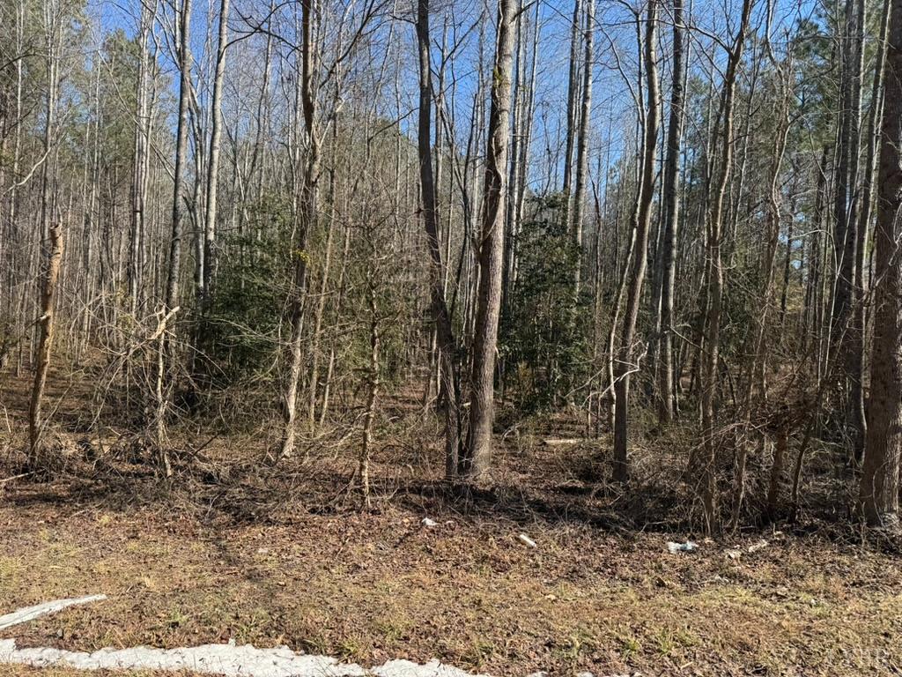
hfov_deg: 71.6
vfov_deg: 56.8
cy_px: 338
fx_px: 625
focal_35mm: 24
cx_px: 451
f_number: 1.78
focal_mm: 6.76
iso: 80
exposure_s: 1/1678
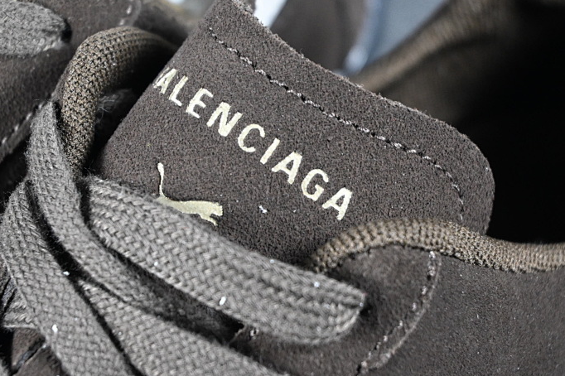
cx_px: 263
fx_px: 1380
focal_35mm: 88
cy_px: 176
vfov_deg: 15.5
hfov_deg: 23.1
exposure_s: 1/125
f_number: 6.3
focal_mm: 50
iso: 2500
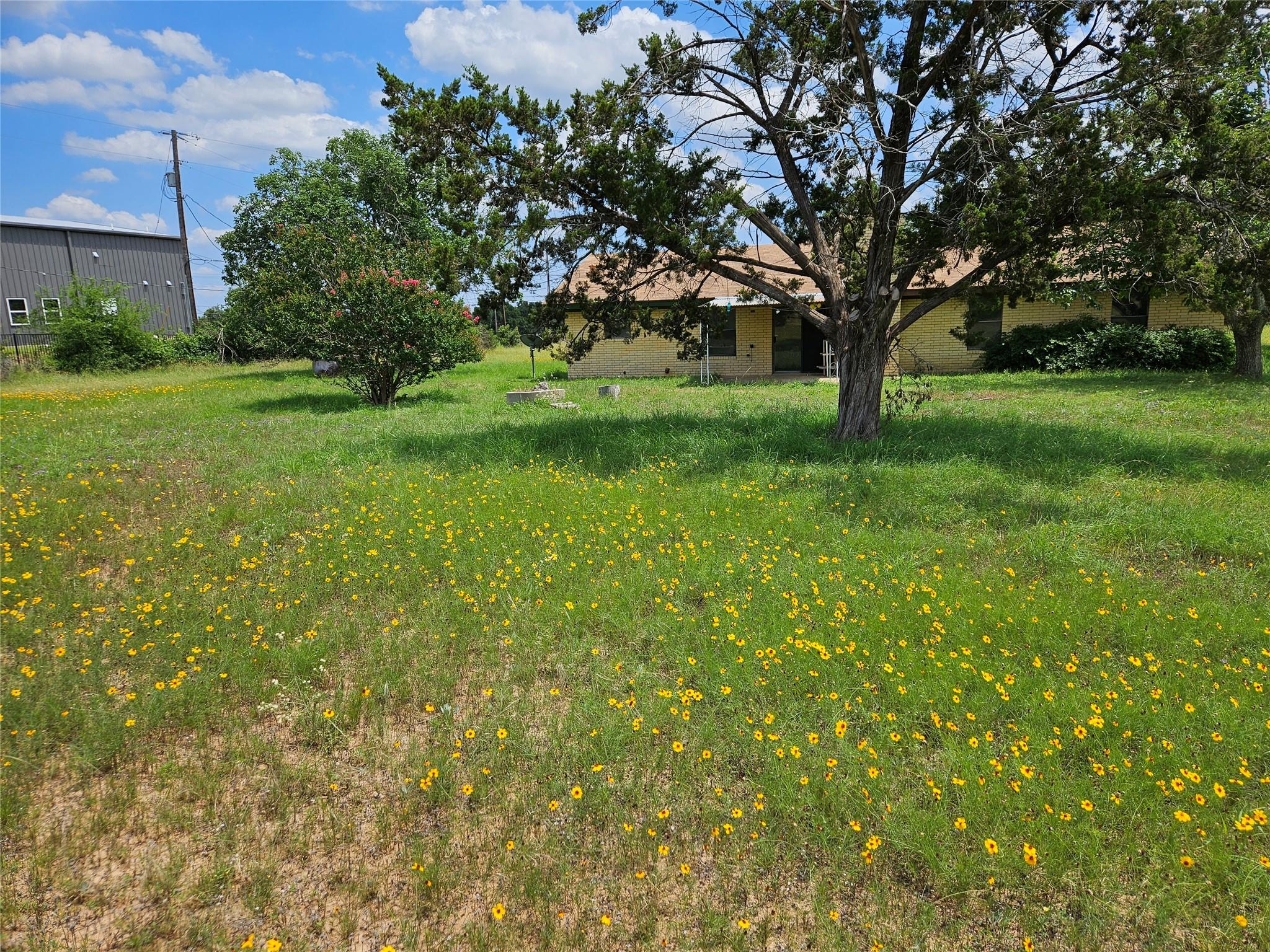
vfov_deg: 58.9
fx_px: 844
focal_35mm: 23
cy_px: 476
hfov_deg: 73.9
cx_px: 635
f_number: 1.8
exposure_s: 1/2450
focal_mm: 5.4
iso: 25
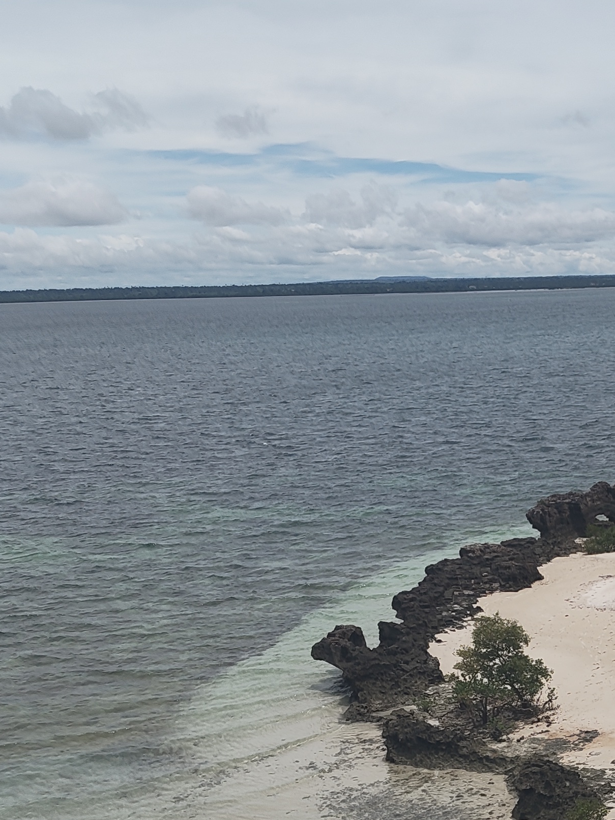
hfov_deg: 22.6
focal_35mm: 61
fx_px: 1445
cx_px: 680
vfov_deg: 30.3
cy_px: 743
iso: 50
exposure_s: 1/1442
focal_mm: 5.56
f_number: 1.88
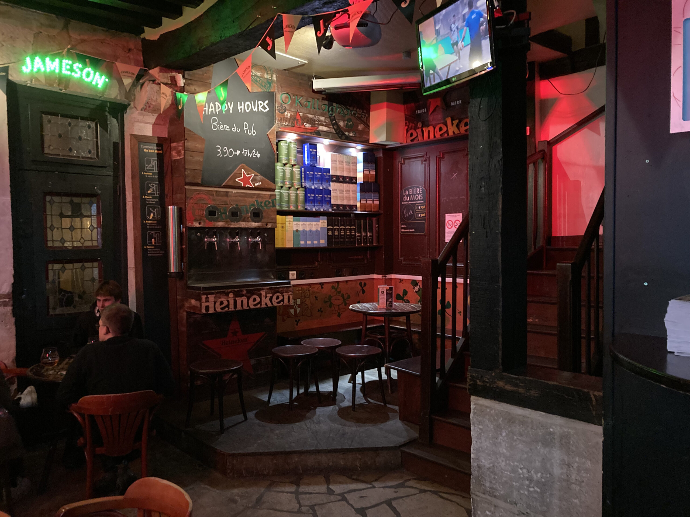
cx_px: 345
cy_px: 258
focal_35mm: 28
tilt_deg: -1.2
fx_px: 558
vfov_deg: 49.7
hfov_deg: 63.4
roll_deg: -0.8
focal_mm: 3.99
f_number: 1.8
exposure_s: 1/20
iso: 640
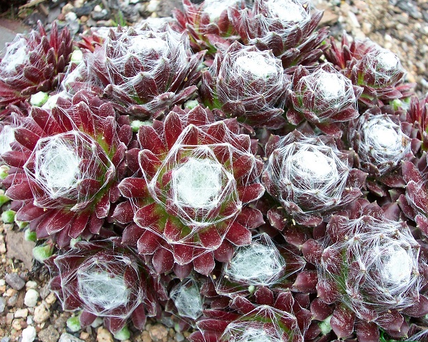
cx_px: 245
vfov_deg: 37.3
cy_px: 171
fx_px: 507
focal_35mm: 40
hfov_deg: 45.7
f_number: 2.8
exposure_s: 1/45
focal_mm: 7.5
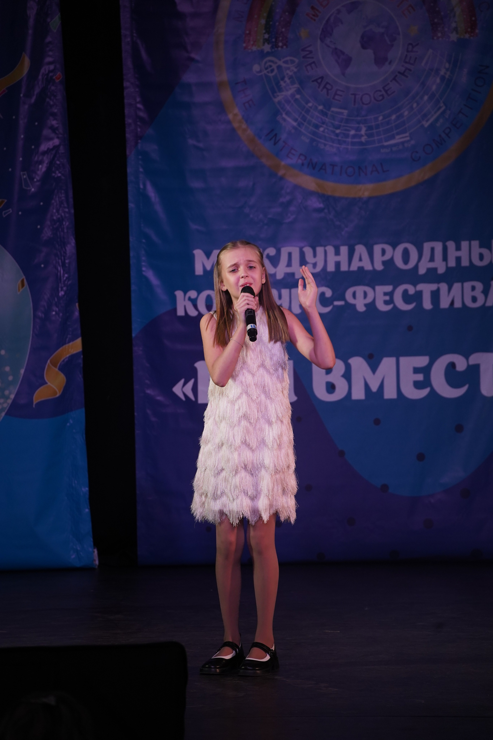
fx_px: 3697
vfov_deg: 11.4
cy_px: 370
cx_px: 246
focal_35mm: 180
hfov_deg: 7.6
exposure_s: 1/250
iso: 1600
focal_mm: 180
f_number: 5.6
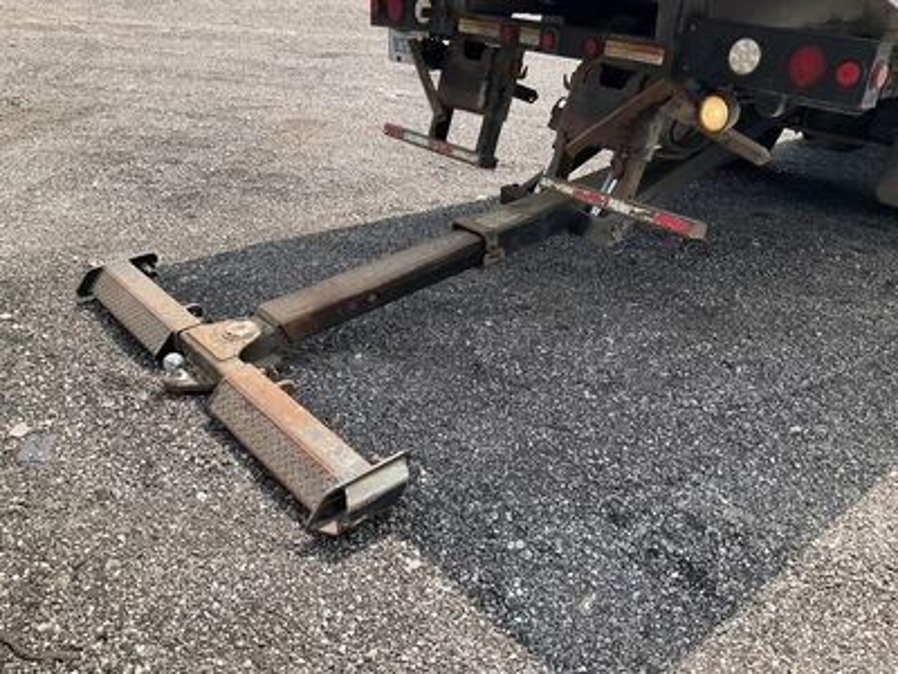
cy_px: 337
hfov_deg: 61.7
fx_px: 752
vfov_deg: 48.2
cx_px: 449
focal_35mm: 29
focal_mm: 3
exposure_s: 1/829
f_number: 1.8
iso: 25
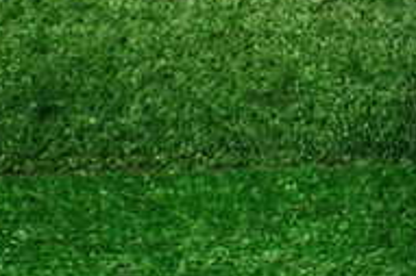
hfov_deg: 18.8
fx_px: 1131
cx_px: 586
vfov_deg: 13.8
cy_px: 39
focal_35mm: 98
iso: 640
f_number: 2.3
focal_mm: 5.4
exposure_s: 1/125
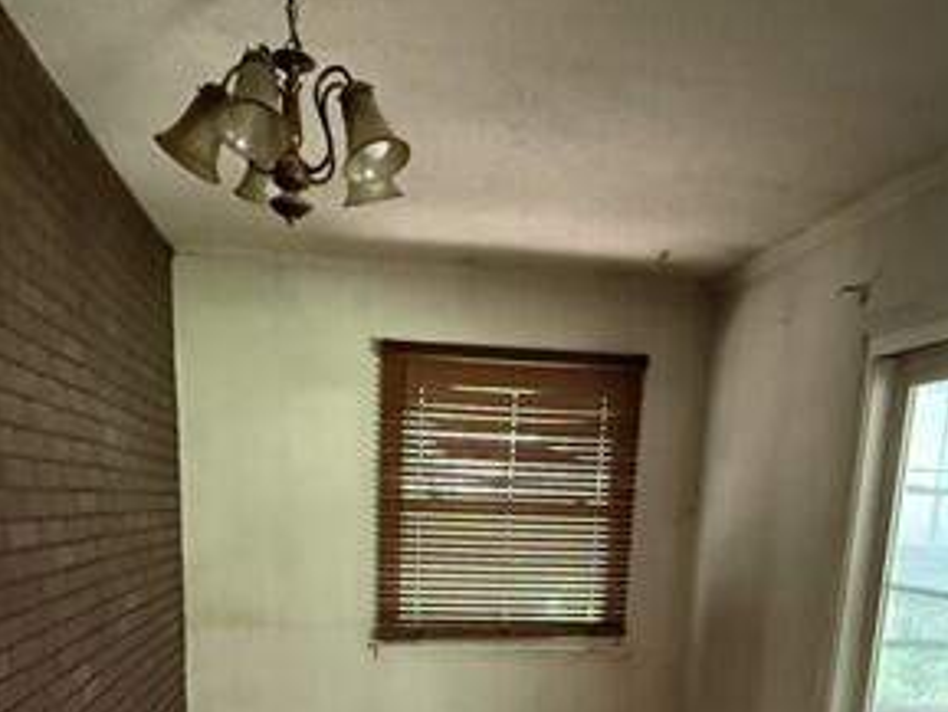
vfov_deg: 41.1
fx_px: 849
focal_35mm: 31
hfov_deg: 58.3
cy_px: 669
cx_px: 463
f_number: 2.2
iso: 1600
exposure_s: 1/38
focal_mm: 2.22
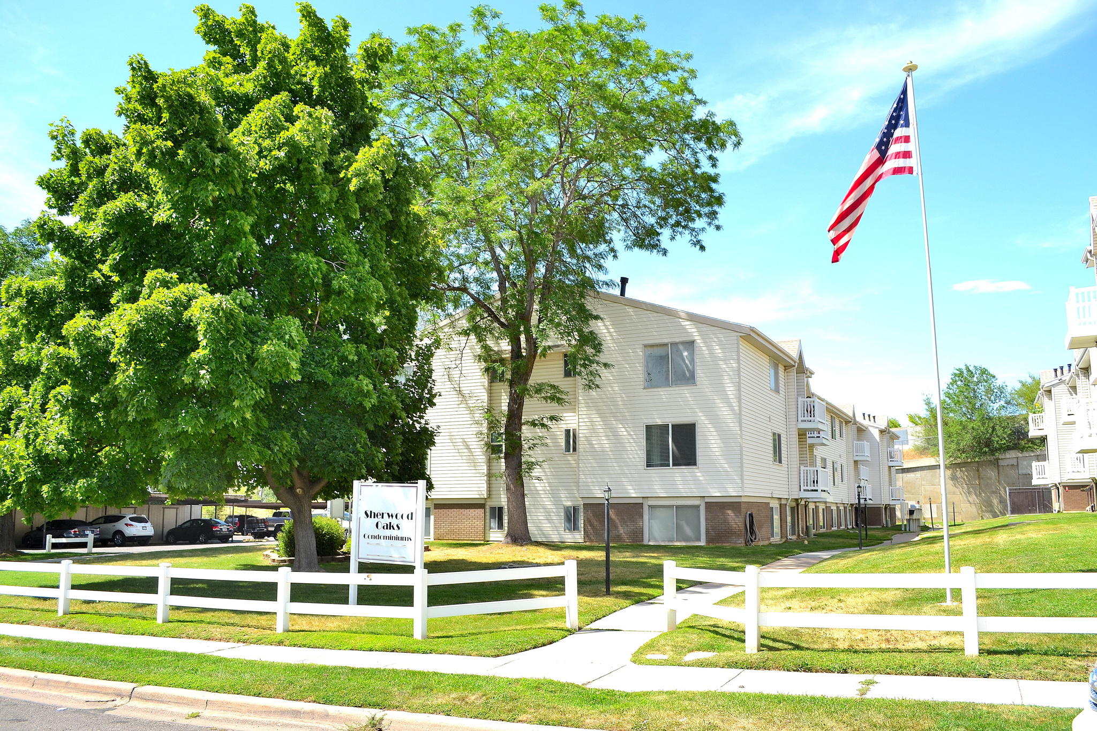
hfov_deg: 67.4
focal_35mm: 27
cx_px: 548
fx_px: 823
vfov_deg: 47.9
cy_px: 366
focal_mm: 18
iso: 100
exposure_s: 1/200
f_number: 7.1
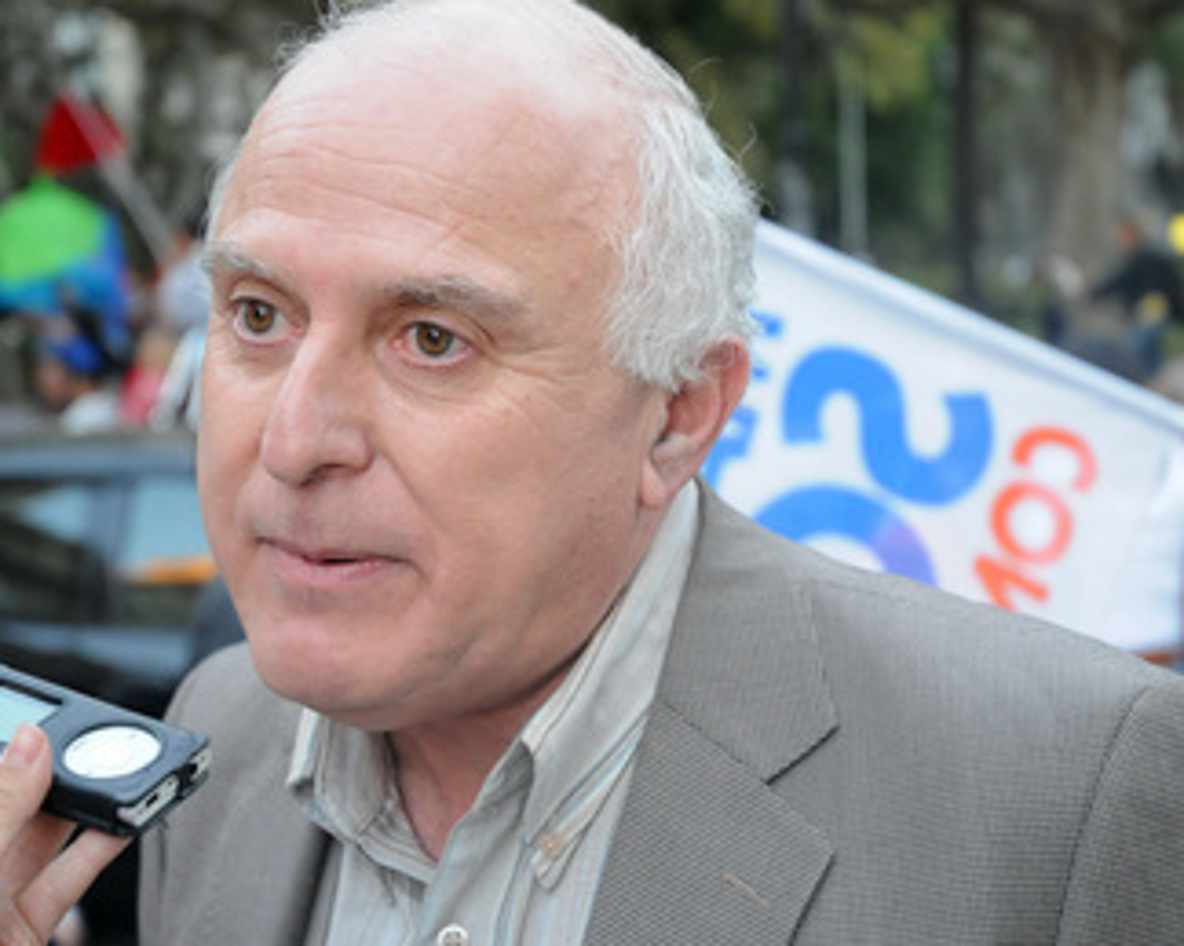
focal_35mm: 86
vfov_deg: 17.9
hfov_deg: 22.2
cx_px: 610
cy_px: 477
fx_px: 3013
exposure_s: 1/80
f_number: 4.5
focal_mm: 50
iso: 1600
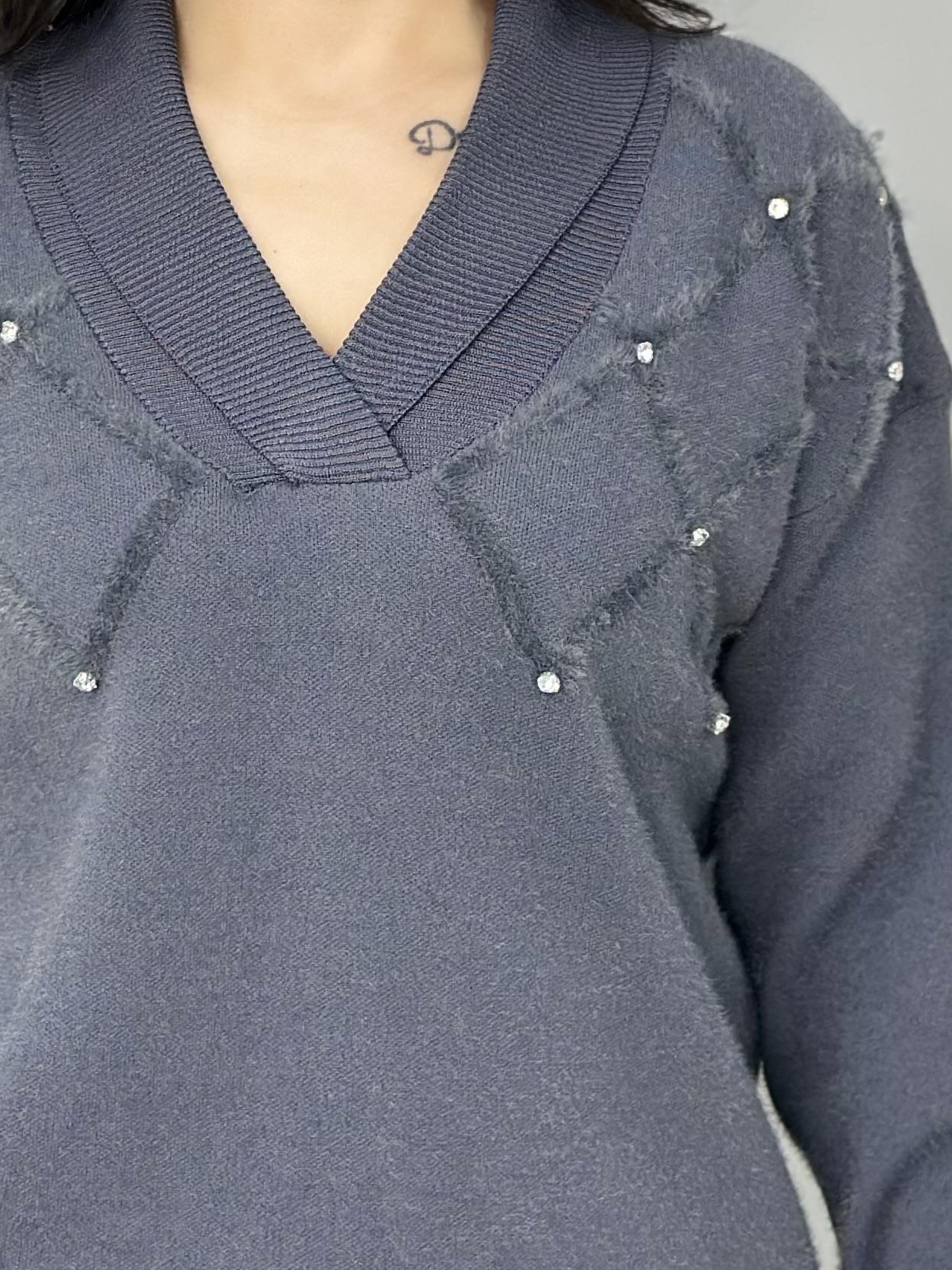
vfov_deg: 16.9
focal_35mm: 116
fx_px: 4254
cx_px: 458
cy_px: 475
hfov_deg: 12.8
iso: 125
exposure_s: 1/50
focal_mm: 6.86
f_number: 1.78
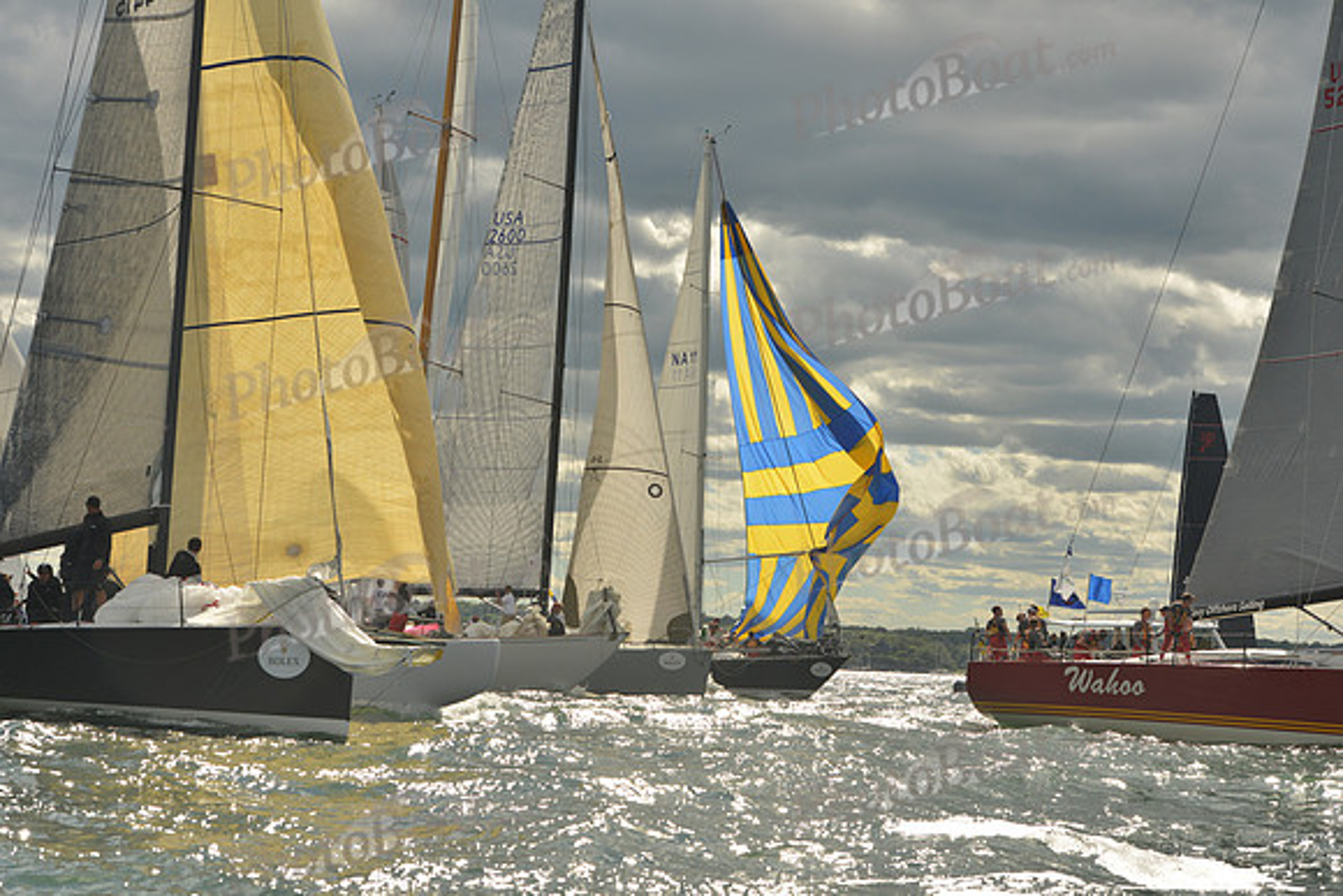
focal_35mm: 70
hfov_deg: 28.8
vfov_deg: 19.5
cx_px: 672
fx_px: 2612
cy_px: 448
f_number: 8
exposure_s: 1/640
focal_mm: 70
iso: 400
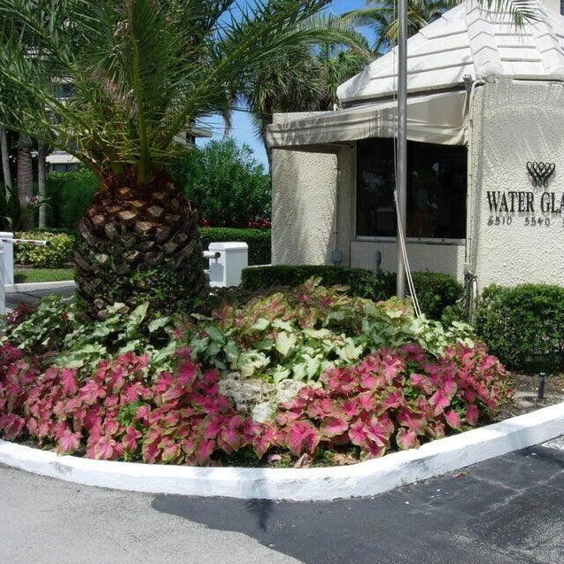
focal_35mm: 45
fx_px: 830
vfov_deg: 37.6
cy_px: 282
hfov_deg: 37.3
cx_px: 362
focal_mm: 7.8
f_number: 4.8
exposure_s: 1/664
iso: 64
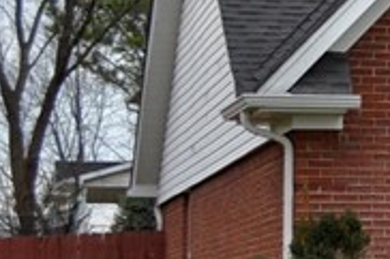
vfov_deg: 6.4
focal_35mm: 215
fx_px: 2327
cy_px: 116
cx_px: 1149
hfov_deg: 8.2
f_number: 7.1
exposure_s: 1/200
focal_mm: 24
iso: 200
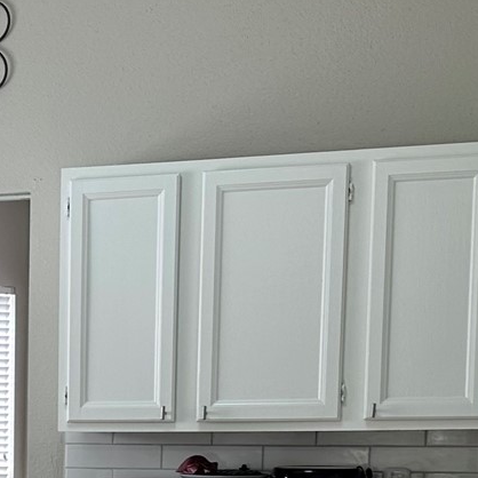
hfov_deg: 16.1
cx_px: -96
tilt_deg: -8.4
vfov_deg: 16.0
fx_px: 1625
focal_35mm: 104
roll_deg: +0.0
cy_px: 589
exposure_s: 1/127
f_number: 1.78
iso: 64
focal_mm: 6.86
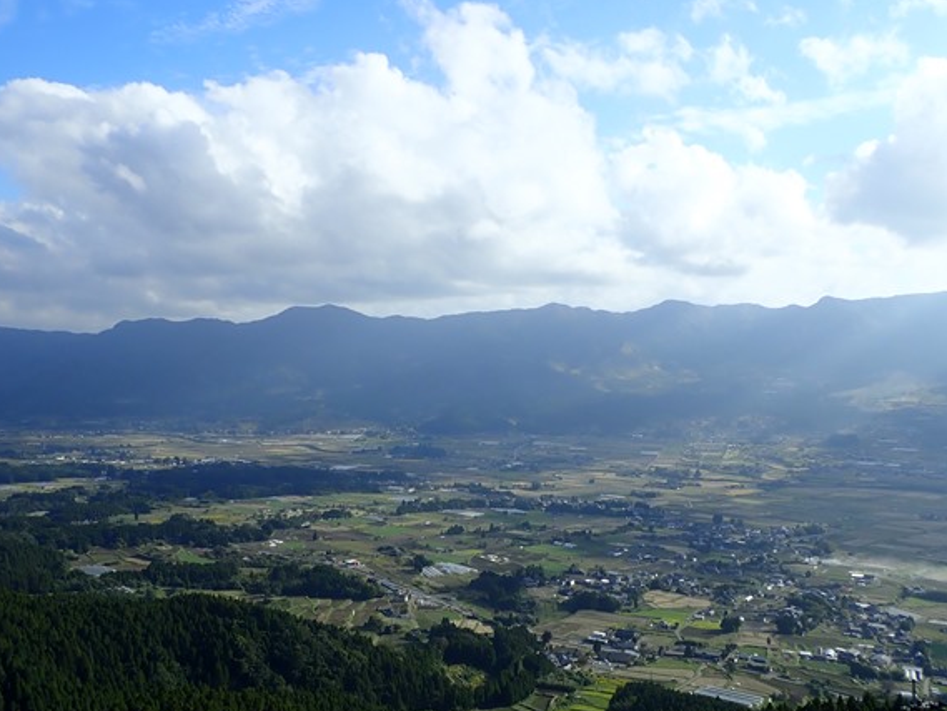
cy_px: 363
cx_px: 444
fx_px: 985
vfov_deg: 39.7
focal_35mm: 36
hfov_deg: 51.3
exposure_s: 1/1000
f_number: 3.2
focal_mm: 5.87
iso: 100
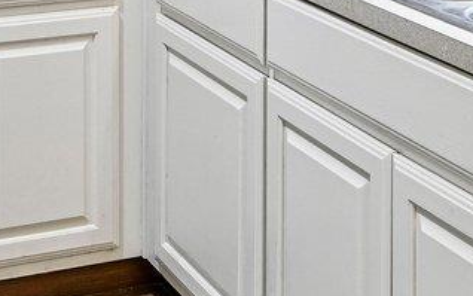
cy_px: -325
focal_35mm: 105
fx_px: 1354
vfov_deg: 11.1
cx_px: 128
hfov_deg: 19.7
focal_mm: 16
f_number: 6.7
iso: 400
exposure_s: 1/10
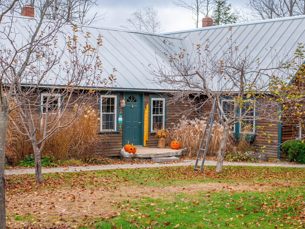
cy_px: 113
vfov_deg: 26.6
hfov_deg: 34.9
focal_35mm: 55
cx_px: 159
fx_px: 485
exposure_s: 1/250
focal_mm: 50
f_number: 5.6
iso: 180
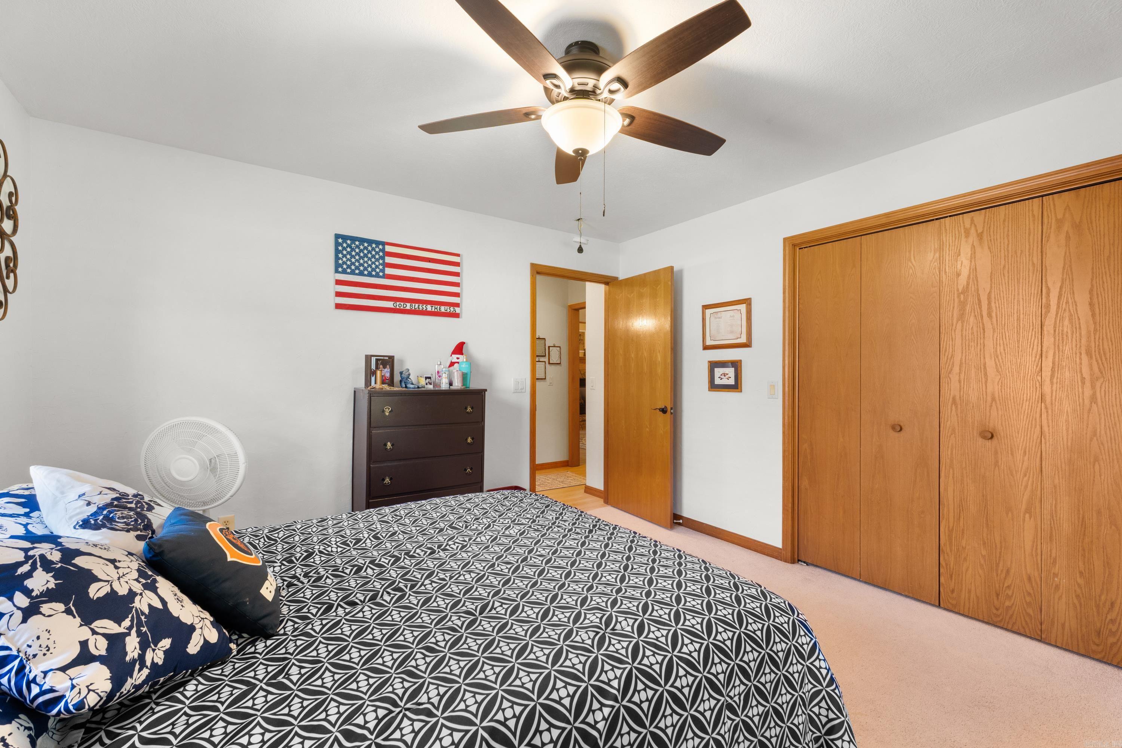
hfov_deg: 100.4
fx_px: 467
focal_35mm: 15
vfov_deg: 77.3
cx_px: 561
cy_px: 374
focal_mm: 10
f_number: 7.1
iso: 500
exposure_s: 1/1.25
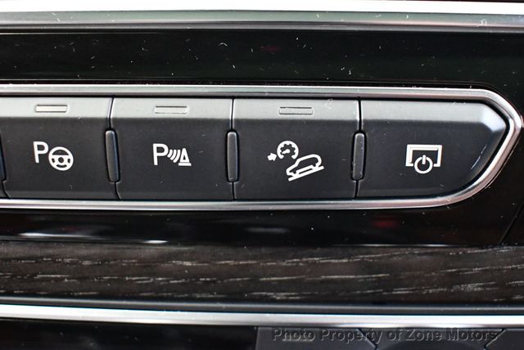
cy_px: 175
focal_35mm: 46
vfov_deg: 29.3
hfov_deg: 42.7
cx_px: 262
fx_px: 670
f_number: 3.8
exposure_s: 1/60
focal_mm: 23
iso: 9000
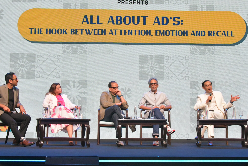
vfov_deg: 20.6
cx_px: 135
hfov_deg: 30.5
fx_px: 455
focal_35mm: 66
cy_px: 64
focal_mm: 35
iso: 6400
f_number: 9.5
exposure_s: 1/250
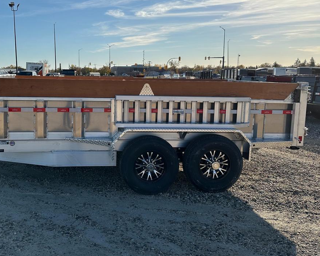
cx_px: 105
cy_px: 109
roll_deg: +0.4
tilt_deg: -5.8
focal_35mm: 34
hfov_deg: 51.8
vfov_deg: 43.3
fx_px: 322
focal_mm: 6.86
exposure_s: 1/7042
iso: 80
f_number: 1.78
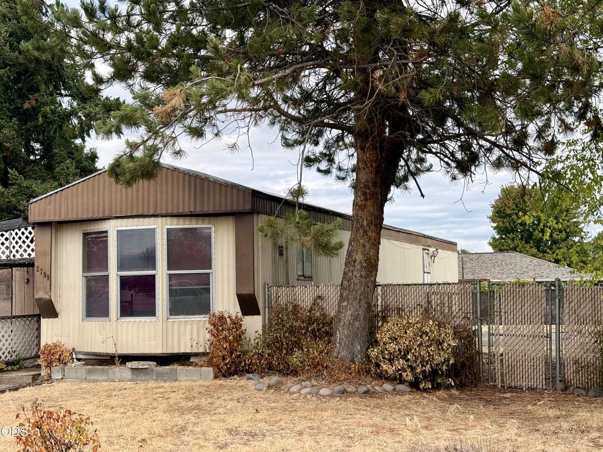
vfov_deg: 30.3
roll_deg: -1.7
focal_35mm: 48
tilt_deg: +4.7
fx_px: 836
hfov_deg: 39.7
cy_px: 226
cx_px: 302
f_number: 1.78
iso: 64
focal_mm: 6.76
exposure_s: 1/2415
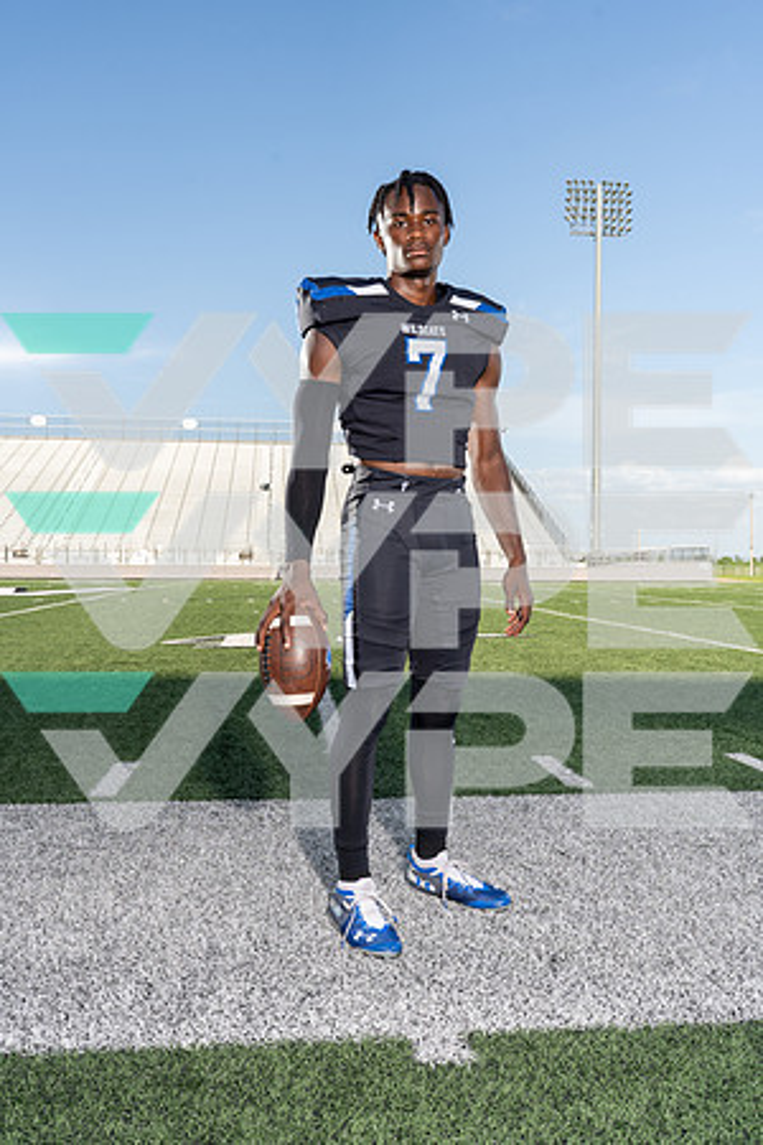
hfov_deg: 43.6
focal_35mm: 30
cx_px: 382
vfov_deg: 61.9
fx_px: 954
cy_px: 572
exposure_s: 1/250
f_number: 8
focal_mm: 30
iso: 160
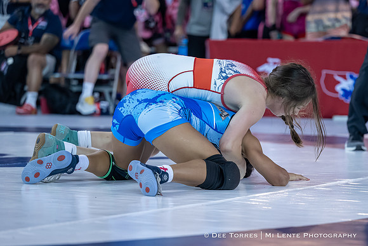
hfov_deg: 13.3
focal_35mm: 154
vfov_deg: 8.9
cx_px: 247
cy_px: 141
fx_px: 1575
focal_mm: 110
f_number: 2.8
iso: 2000
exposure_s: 1/800
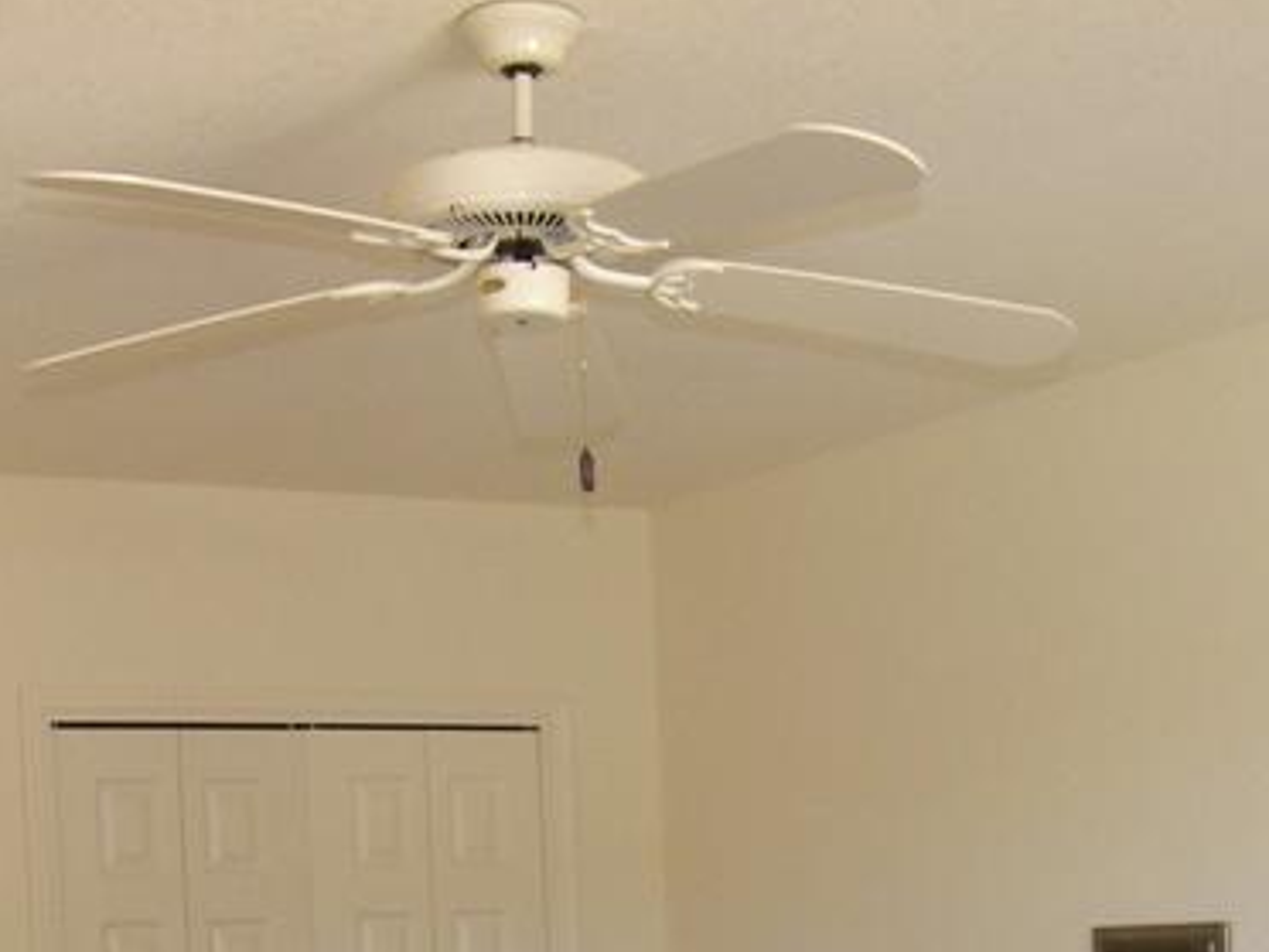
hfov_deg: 29.4
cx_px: 641
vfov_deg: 20.9
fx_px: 2420
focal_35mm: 66
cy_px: 1119
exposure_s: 1/30
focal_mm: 5
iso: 100
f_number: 2.8
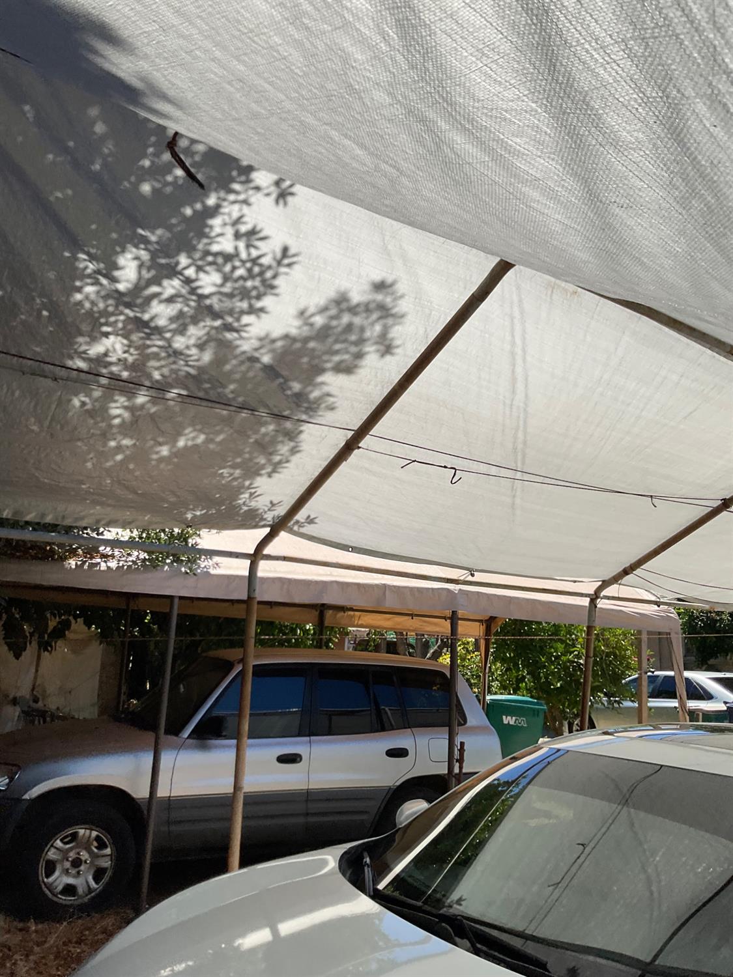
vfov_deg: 61.7
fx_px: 819
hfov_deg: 48.2
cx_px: 366
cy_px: 488
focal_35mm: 29
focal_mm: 3
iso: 16
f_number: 1.8
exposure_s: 1/1221
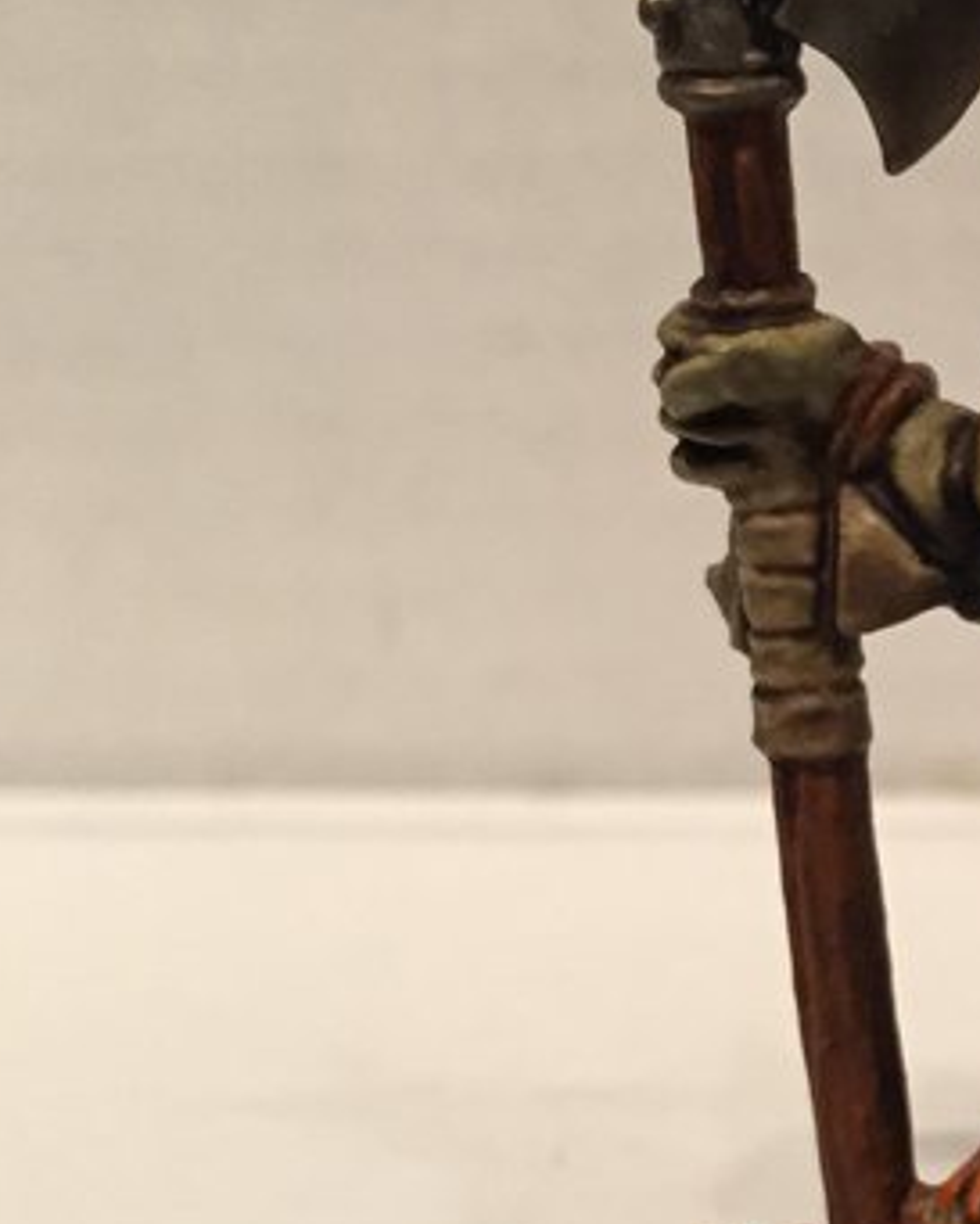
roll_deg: +0.1
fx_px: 3008
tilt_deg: -14.8
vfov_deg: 23.0
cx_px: 1737
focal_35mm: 83
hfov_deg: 15.9
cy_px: 556
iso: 200
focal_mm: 4.15
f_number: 2.2
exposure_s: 1/33
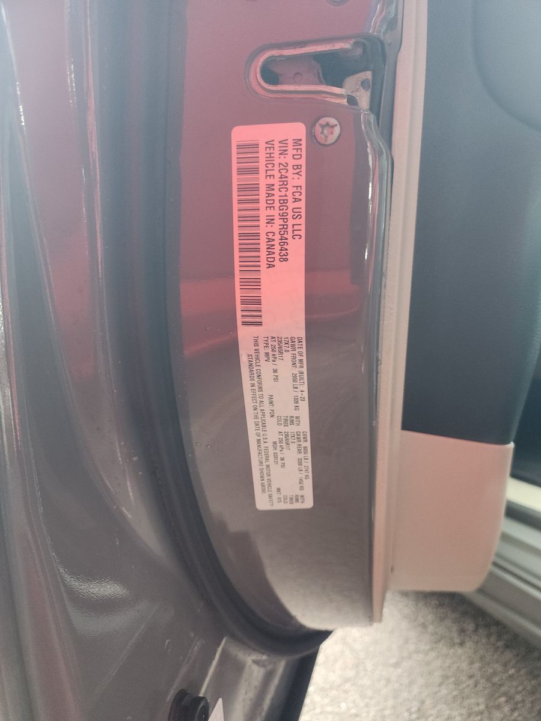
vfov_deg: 73.9
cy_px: 360
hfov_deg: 58.9
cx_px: 270
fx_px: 479
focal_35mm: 23
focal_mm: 6.4
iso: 328
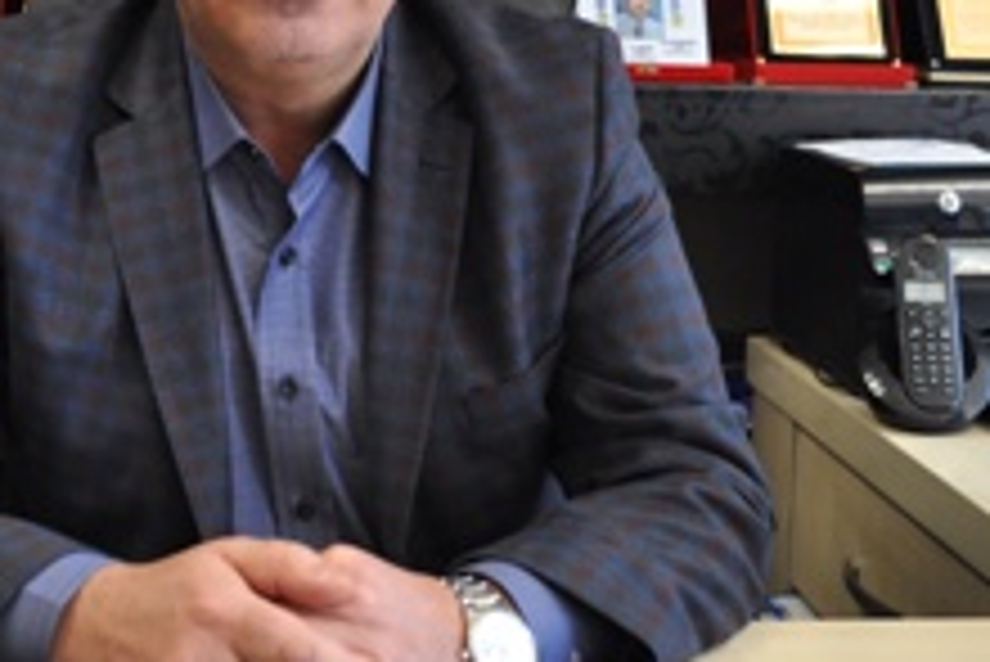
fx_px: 1679
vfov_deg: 22.1
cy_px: 158
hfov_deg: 32.6
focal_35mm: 61
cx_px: 324
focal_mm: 20
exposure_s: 1/60
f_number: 4
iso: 450
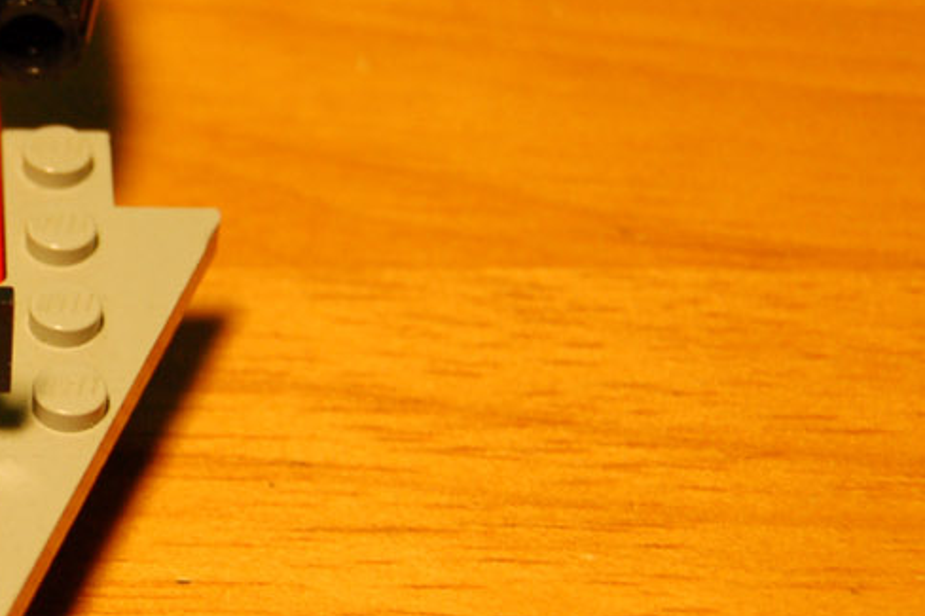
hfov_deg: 14.0
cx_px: -222
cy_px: 127
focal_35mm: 142
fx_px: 3647
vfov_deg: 9.6
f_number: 4.2
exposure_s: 1/60
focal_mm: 30
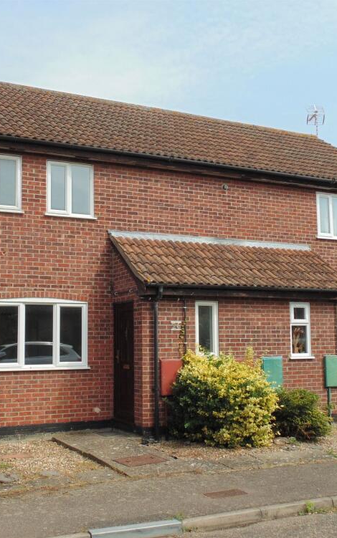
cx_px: 115
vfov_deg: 50.4
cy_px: 274
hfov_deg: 32.6
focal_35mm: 39
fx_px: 573
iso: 80
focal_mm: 4.8
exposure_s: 1/800
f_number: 3.2
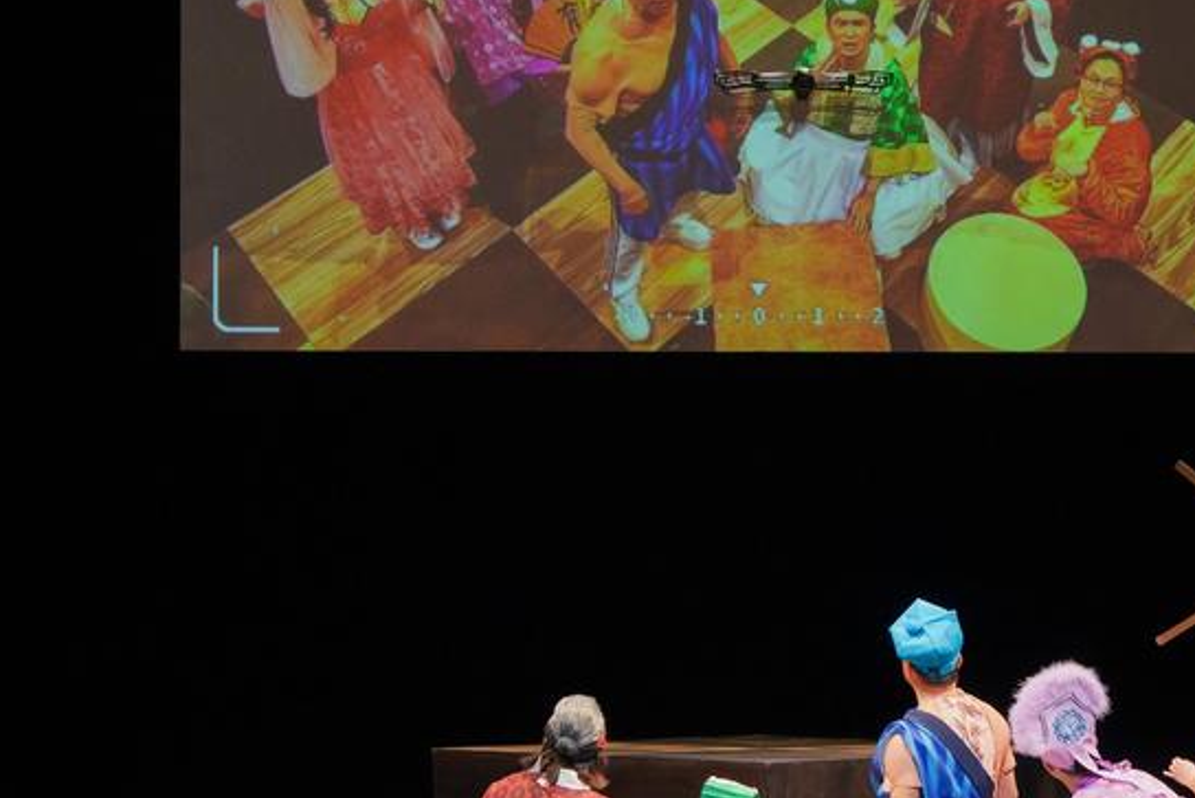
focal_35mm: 194
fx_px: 6441
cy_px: 496
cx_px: 771
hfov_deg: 10.6
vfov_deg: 7.1
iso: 5000
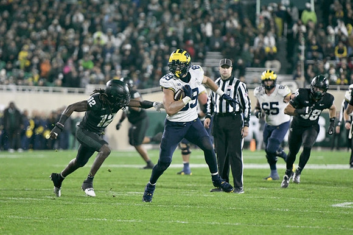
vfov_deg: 4.6
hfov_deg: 6.9
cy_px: 118
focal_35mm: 300
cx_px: 176
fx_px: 2940
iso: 3200
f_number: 2.8
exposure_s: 1/1250
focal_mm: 200
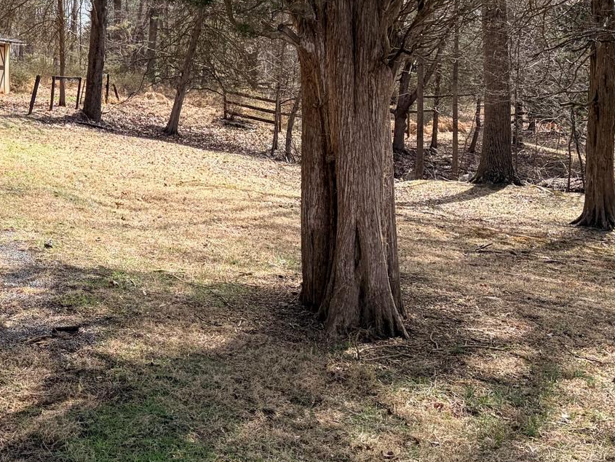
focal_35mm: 63
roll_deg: +0.7
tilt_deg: +2.6
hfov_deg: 28.8
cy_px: 27
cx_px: 4
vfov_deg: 22.6
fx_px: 1119
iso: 50
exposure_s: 1/1064
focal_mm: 5.96
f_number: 1.6
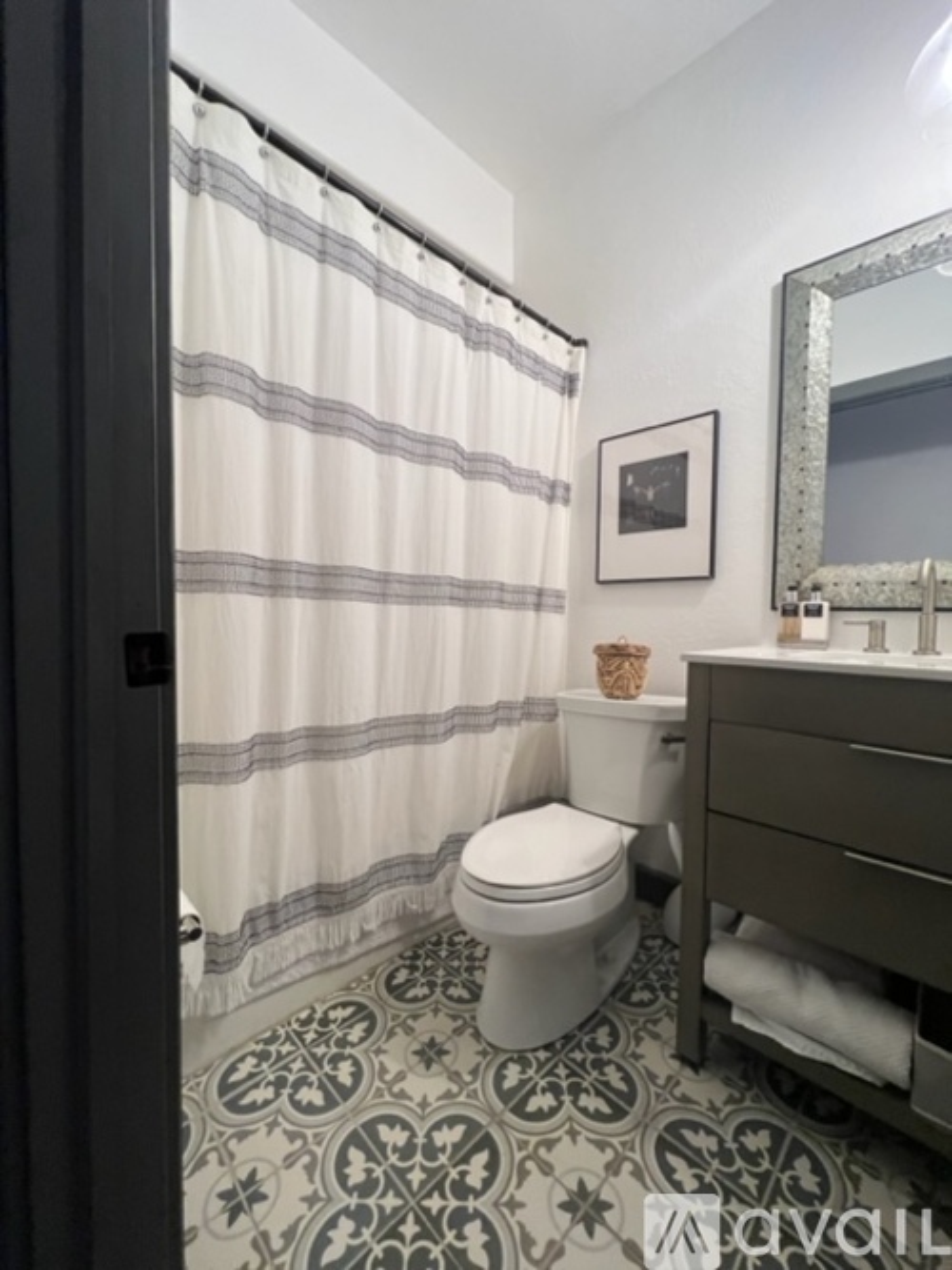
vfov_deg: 106.2
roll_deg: -1.7
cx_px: 476
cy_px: 635
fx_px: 477
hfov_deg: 89.9
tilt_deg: -2.9
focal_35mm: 13
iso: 125
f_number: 1.8
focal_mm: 1.57
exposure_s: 1/60
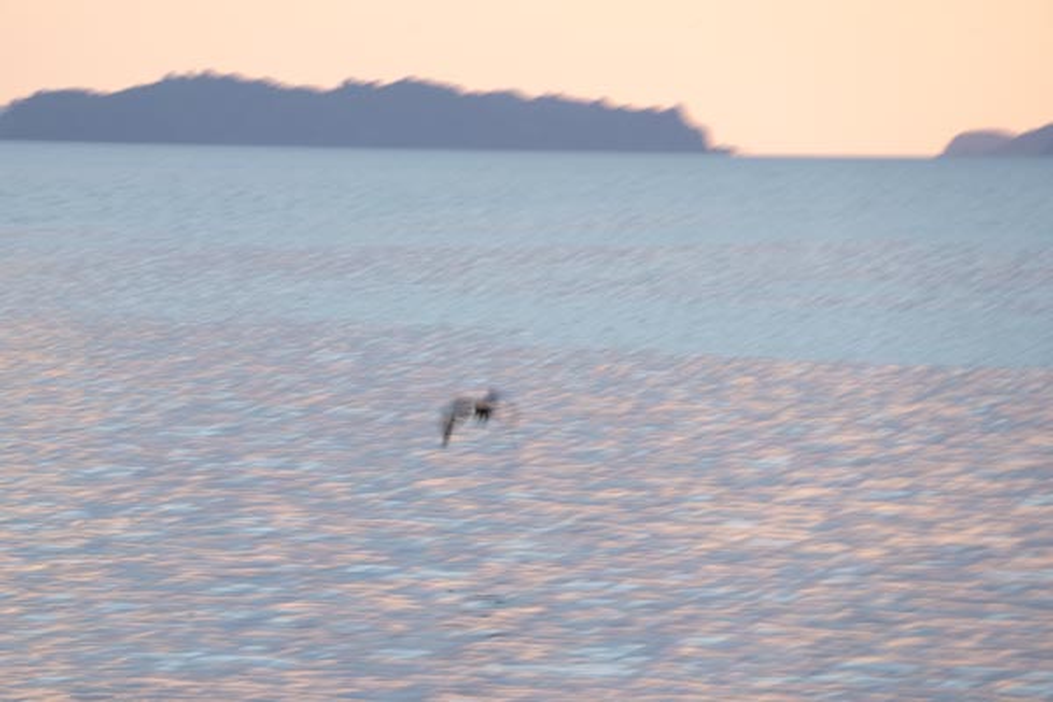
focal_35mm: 400
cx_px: 526
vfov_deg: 3.4
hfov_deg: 5.2
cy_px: 351
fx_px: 11699
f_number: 13
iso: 250
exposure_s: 1/20
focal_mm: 400
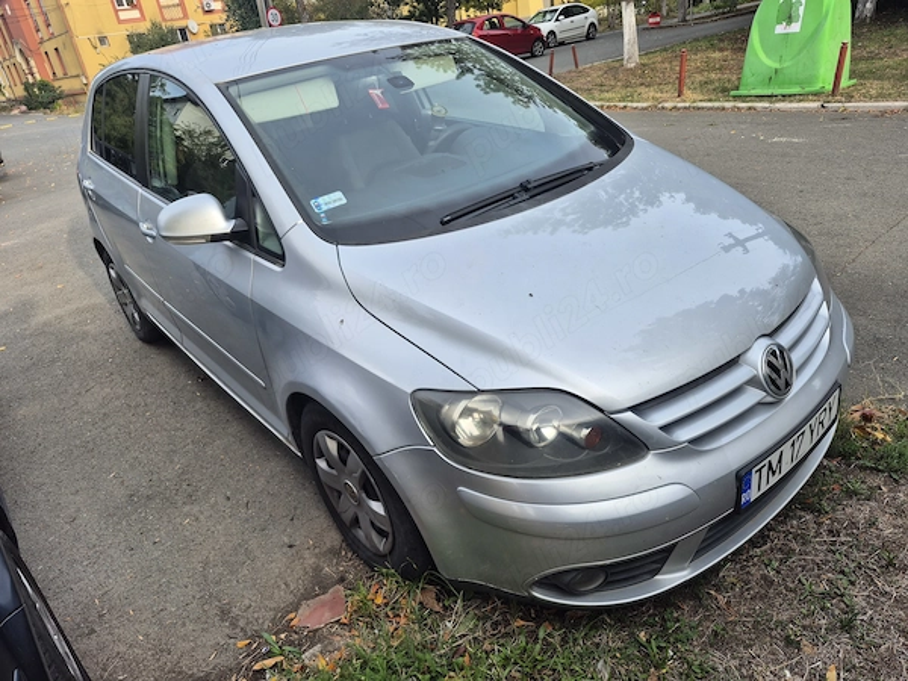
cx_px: 454
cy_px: 340
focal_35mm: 23
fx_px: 603
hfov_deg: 73.9
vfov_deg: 58.9
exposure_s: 1/419
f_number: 1.8
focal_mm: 5.4
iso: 25
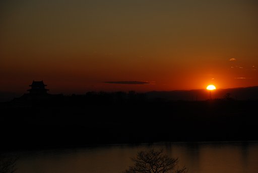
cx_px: 129
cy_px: 86
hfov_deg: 17.0
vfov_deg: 11.5
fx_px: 861
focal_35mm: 120
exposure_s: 1/1600
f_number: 5.6
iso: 100
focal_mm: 80
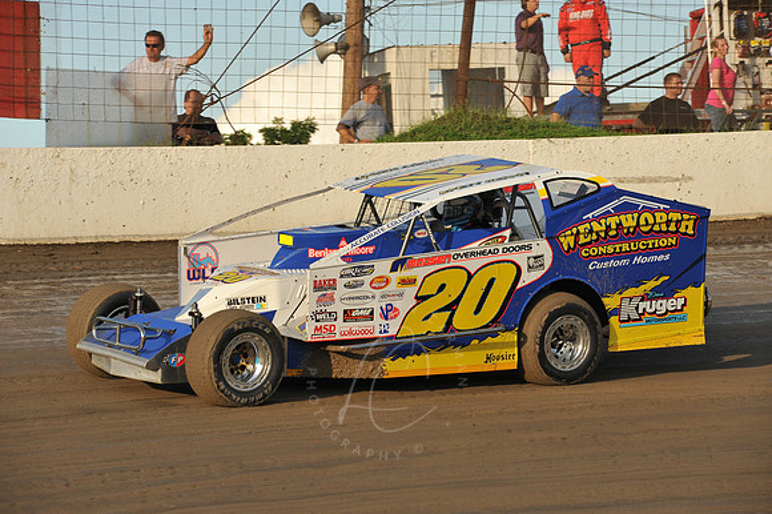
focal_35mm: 200
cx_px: 386
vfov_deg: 6.9
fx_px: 4286
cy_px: 257
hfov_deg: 10.3
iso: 400
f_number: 11
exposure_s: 1/320
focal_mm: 200
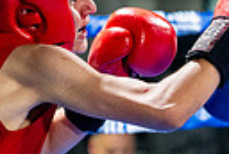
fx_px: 2161
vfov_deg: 4.1
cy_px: 182
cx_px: 352
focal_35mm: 339
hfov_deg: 6.0
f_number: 2
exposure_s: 1/1000
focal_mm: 75
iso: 4000
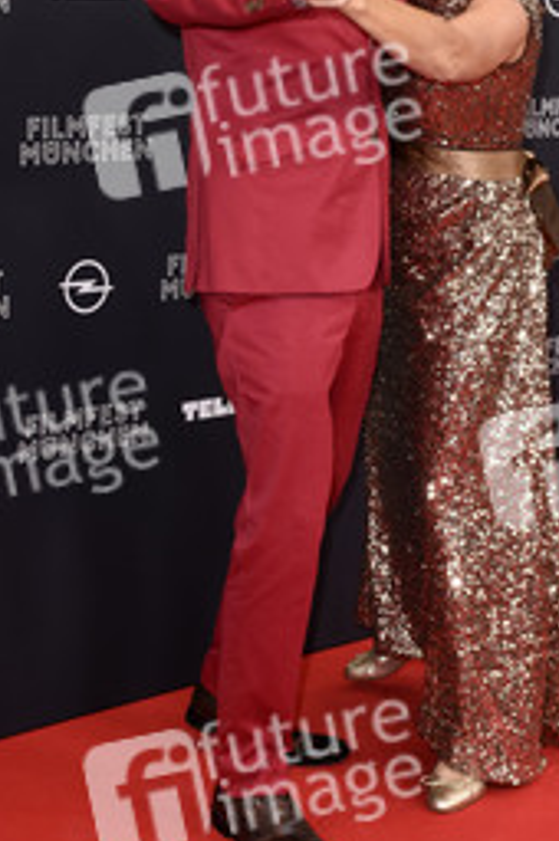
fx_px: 2078
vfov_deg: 22.8
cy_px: 286
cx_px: 349
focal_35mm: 89
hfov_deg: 15.3
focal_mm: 38
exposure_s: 1/125
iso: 640
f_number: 6.3
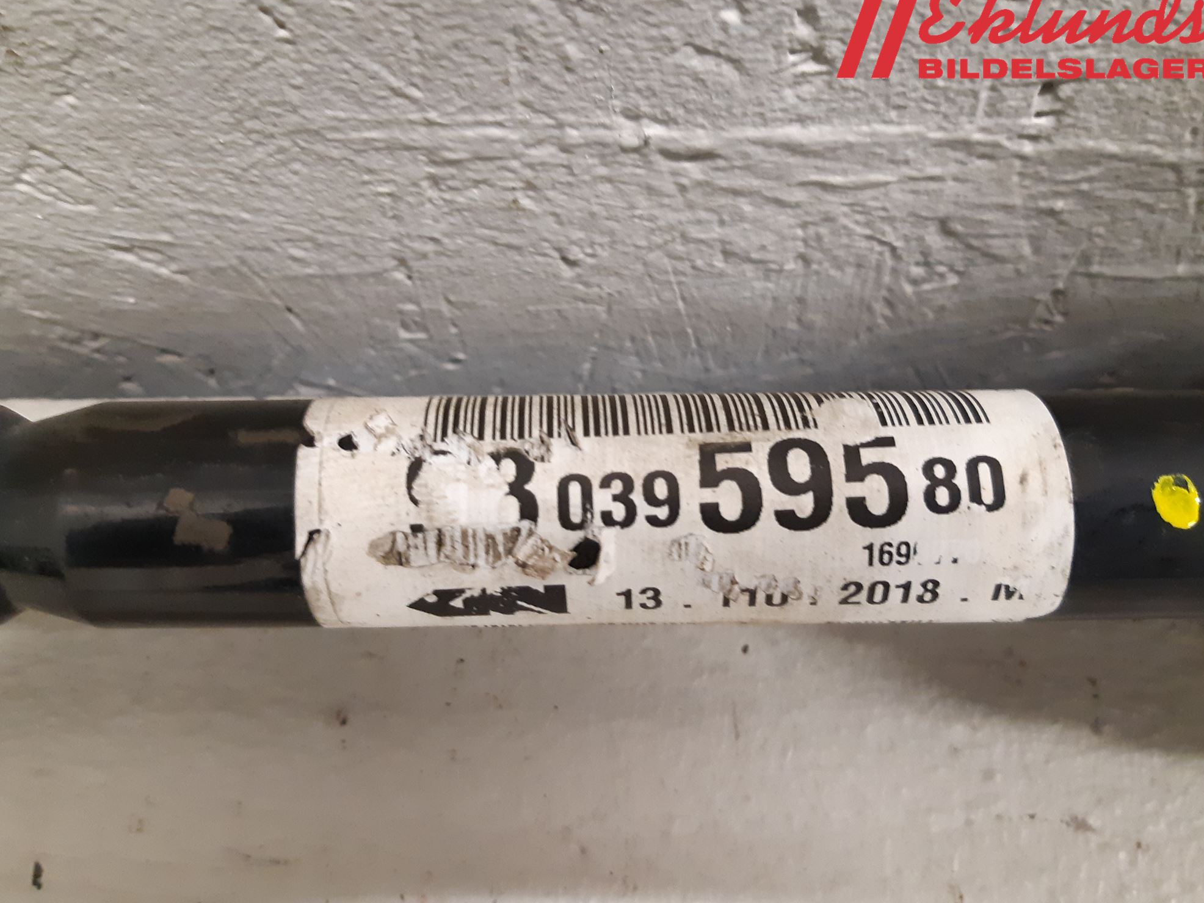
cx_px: 586
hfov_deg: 65.3
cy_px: 444
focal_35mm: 27
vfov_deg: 51.4
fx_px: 939
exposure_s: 1/25
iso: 320
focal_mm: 3.93
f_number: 1.7
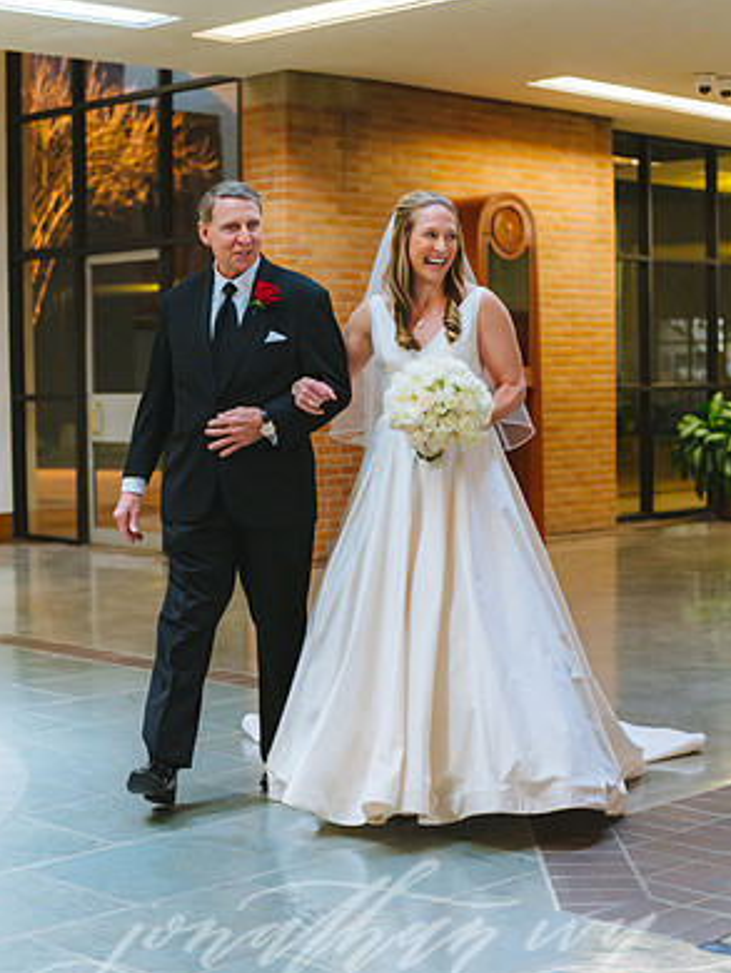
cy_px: 474
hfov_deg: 23.7
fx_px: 1744
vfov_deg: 31.2
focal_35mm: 62
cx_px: 366
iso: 6400
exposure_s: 1/160
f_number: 2.8
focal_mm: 56
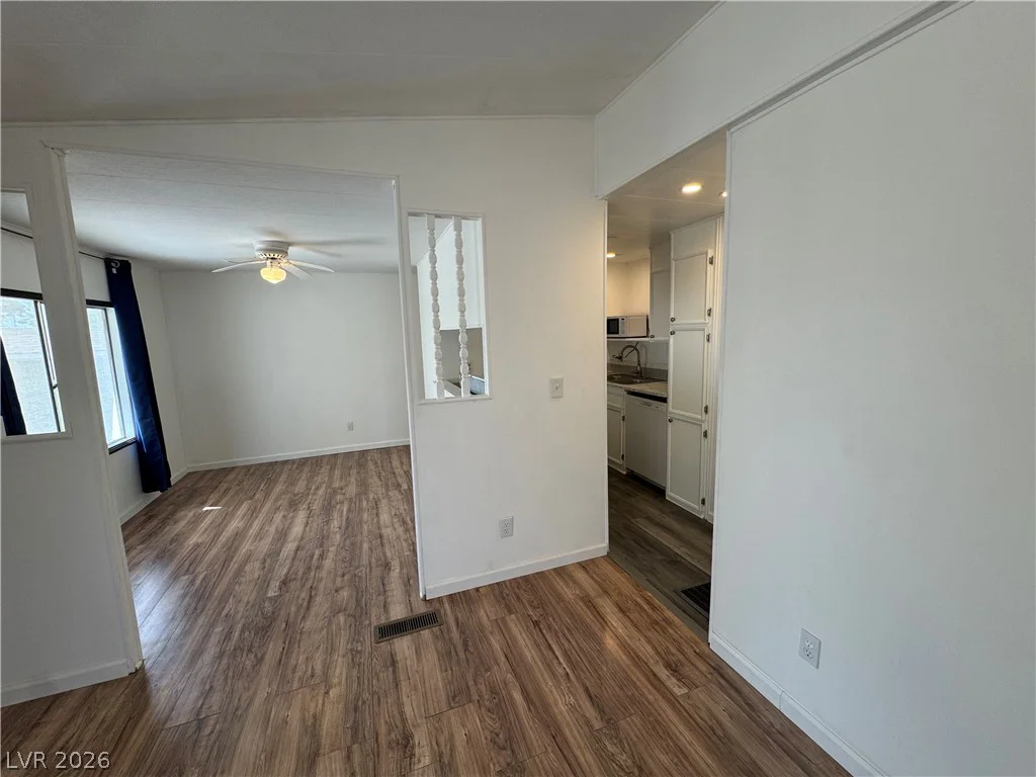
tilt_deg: -8.2
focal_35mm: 14
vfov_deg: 85.7
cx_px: 518
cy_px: 388
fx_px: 419
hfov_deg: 102.1
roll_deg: +2.1
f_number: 2.2
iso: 80
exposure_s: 1/120
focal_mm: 2.22
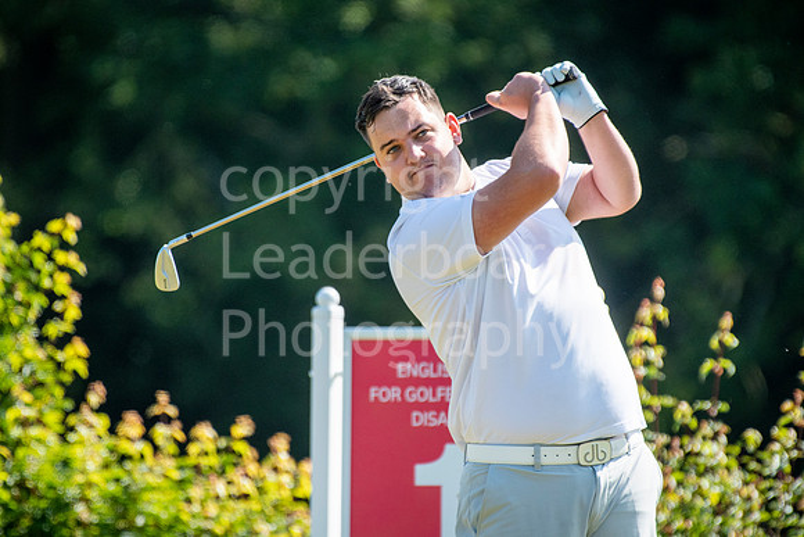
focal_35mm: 720
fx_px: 16083
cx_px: 402
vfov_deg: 1.9
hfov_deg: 2.9
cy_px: 268
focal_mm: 480
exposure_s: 1/1600
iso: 500
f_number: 5.6
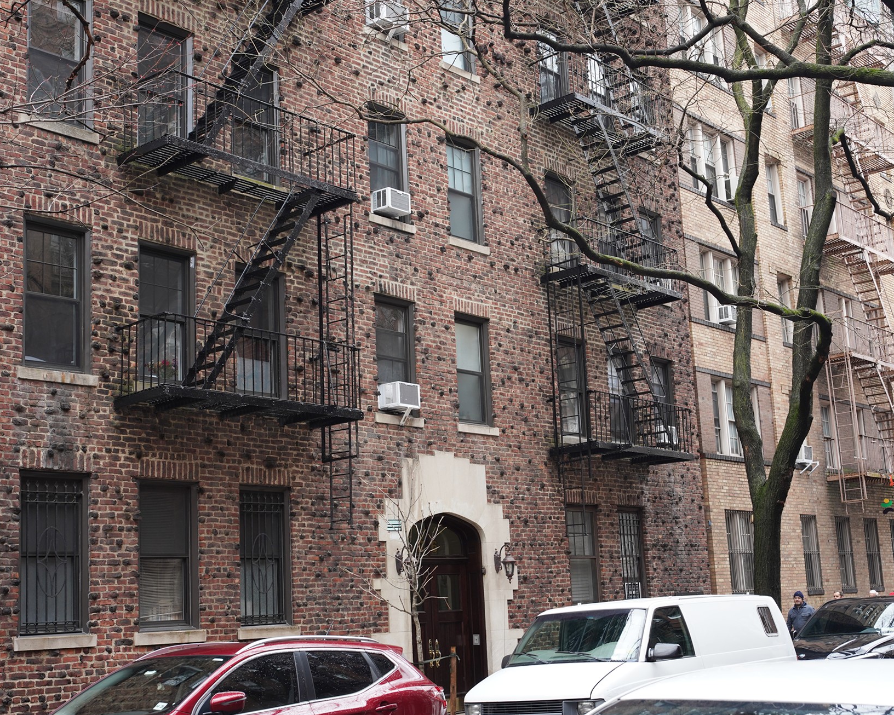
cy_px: 359
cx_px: 459
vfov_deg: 32.8
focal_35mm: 46
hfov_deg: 40.3
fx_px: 1217
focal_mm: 40
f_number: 5.6
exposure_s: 1/100
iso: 400
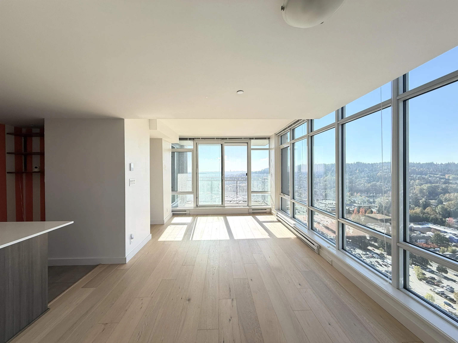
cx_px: 229
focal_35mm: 14
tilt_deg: -0.2
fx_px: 185
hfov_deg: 102.1
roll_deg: +0.2
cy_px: 172
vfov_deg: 85.7
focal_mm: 2.22
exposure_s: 1/307
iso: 50
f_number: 2.2
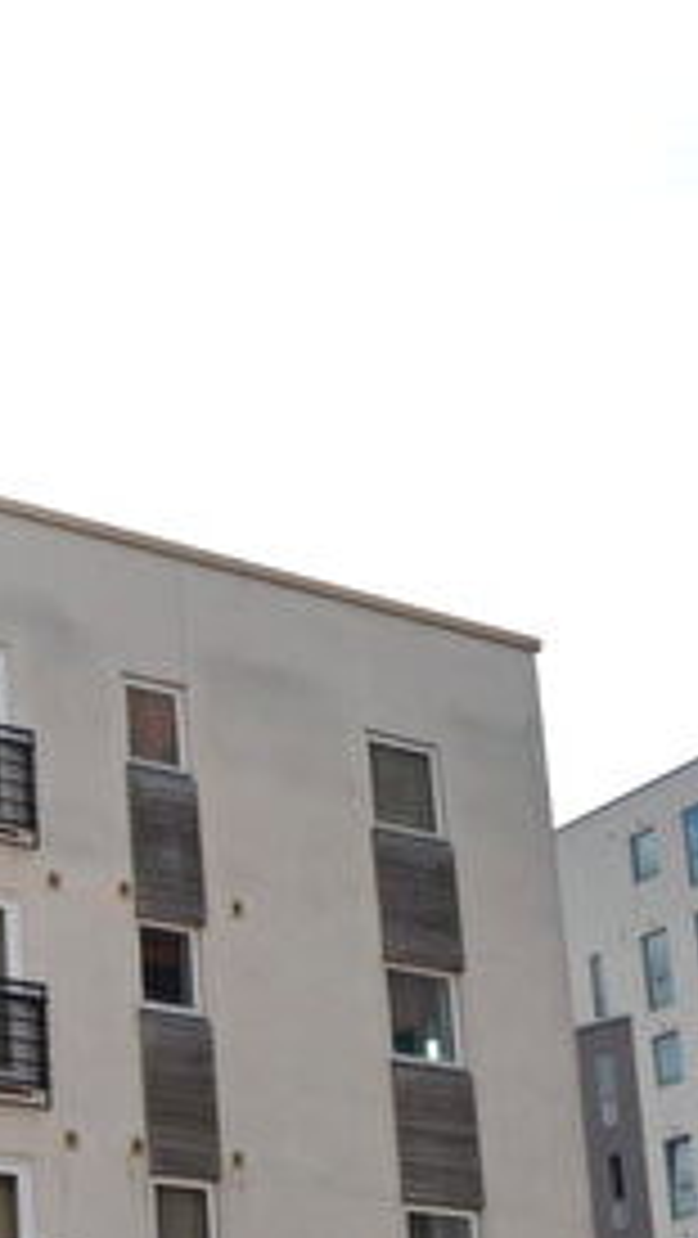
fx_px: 2628
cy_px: 912
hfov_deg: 14.2
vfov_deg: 26.2
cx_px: -315
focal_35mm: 80
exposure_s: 1/200
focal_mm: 20
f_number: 9
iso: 100
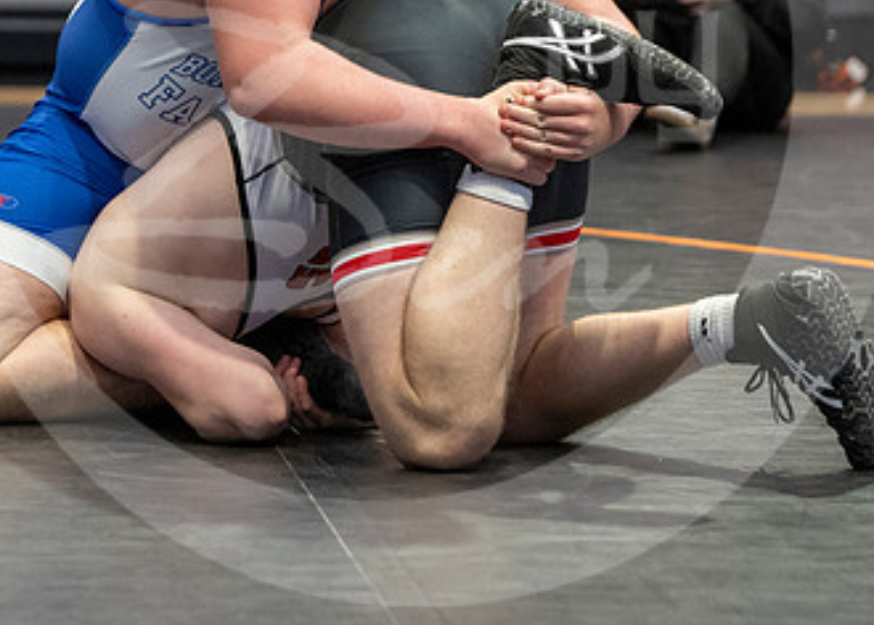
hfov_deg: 9.2
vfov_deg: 6.6
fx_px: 5438
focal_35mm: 219
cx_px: 156
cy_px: 250
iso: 3200
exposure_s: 1/1000
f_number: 2.8
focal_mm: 83
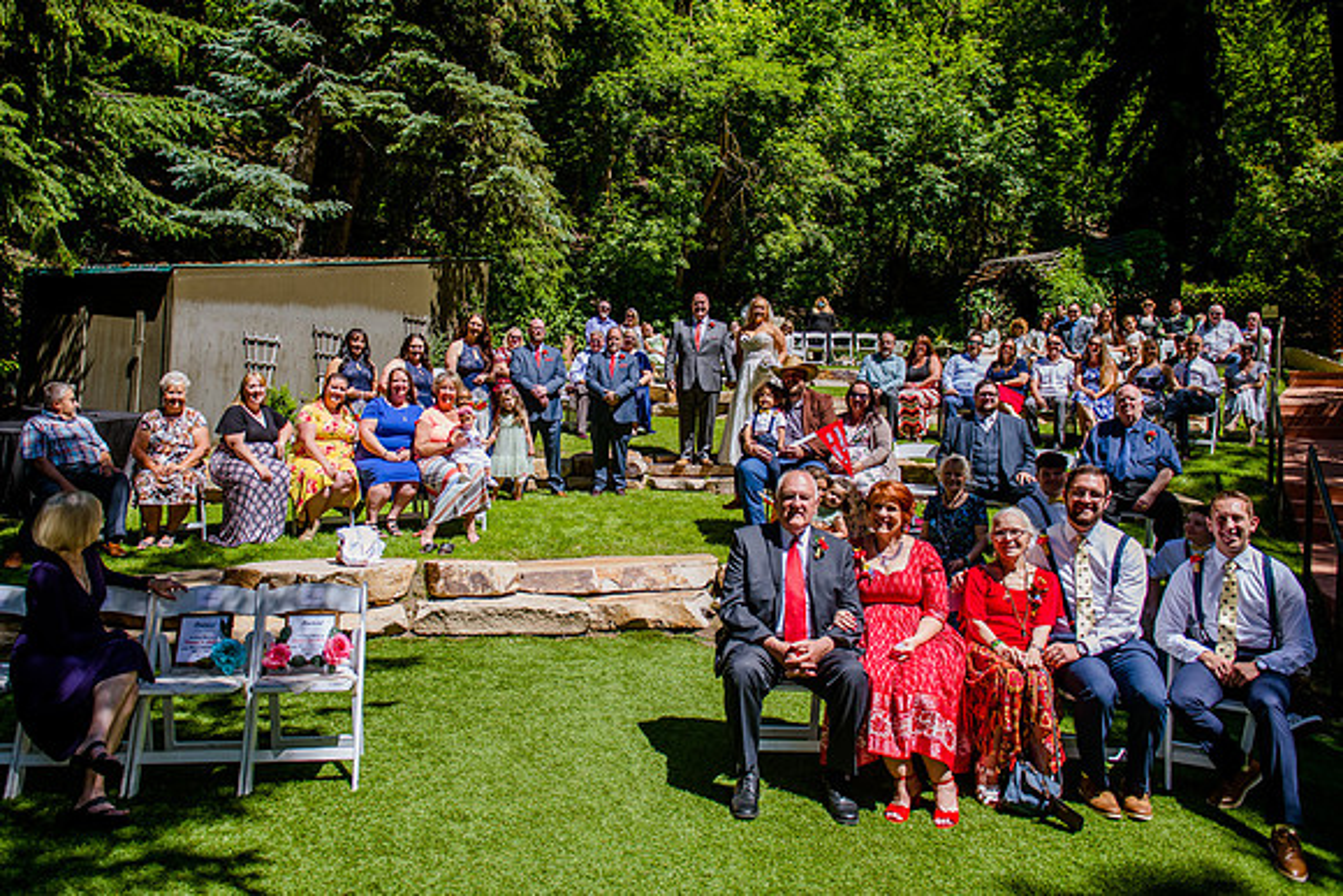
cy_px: 398
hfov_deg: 67.8
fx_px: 997
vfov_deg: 48.3
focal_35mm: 27
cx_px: 616
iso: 160
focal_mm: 24
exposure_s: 1/1000
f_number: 3.5
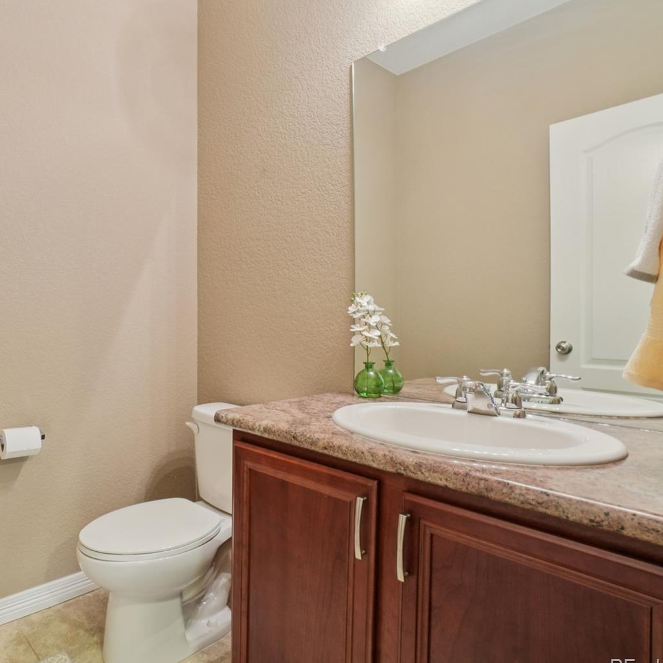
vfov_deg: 74.8
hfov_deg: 71.5
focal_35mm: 20
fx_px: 433
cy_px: 333
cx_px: 196
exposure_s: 1/2.5
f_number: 8
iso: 400
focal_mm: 10
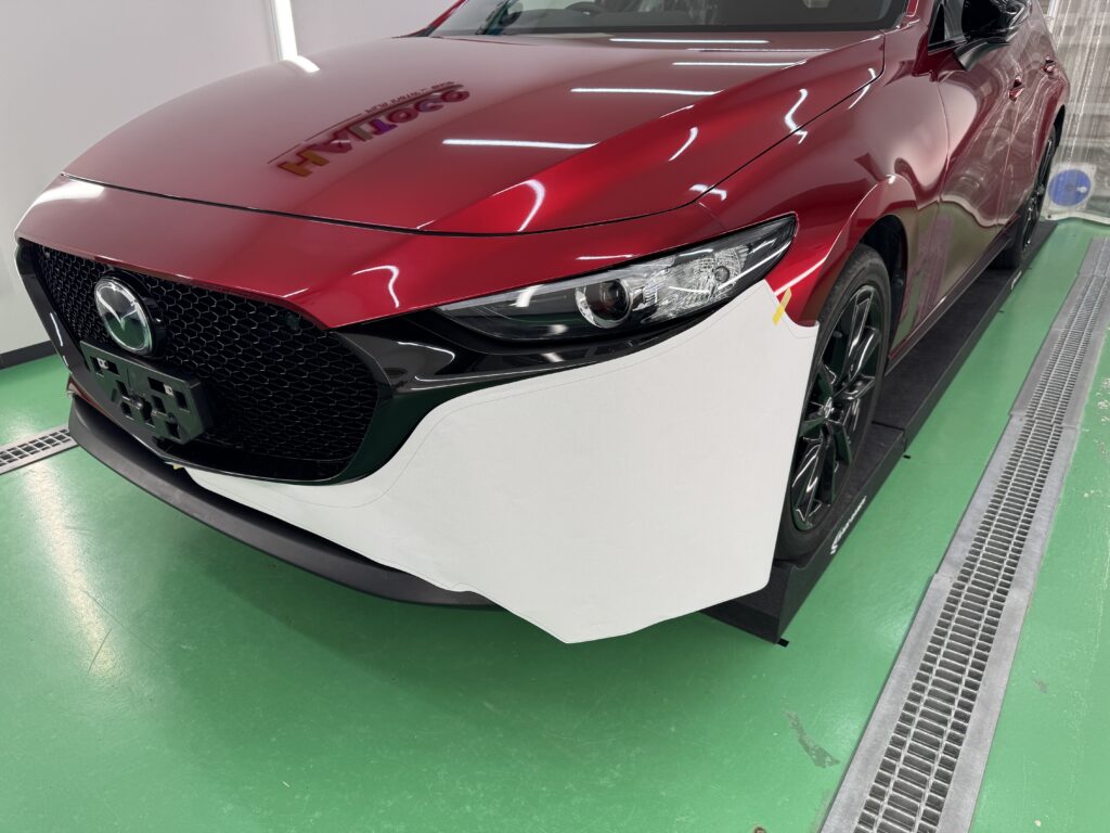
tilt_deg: -26.0
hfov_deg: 71.6
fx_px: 770
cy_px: 416
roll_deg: +1.1
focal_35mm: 24
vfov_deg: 56.8
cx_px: 555
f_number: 1.78
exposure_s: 1/182
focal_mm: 6.76
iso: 64
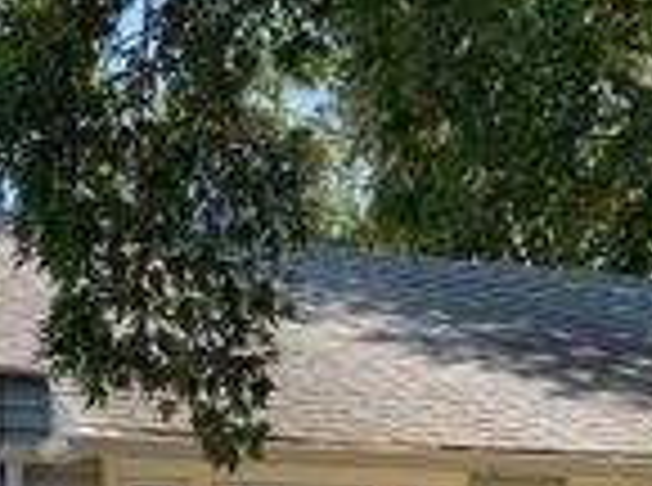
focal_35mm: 83
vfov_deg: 16.3
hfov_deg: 23.6
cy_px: 718
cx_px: 328
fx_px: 1559
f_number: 1.78
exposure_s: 1/1493
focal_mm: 6.76
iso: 100
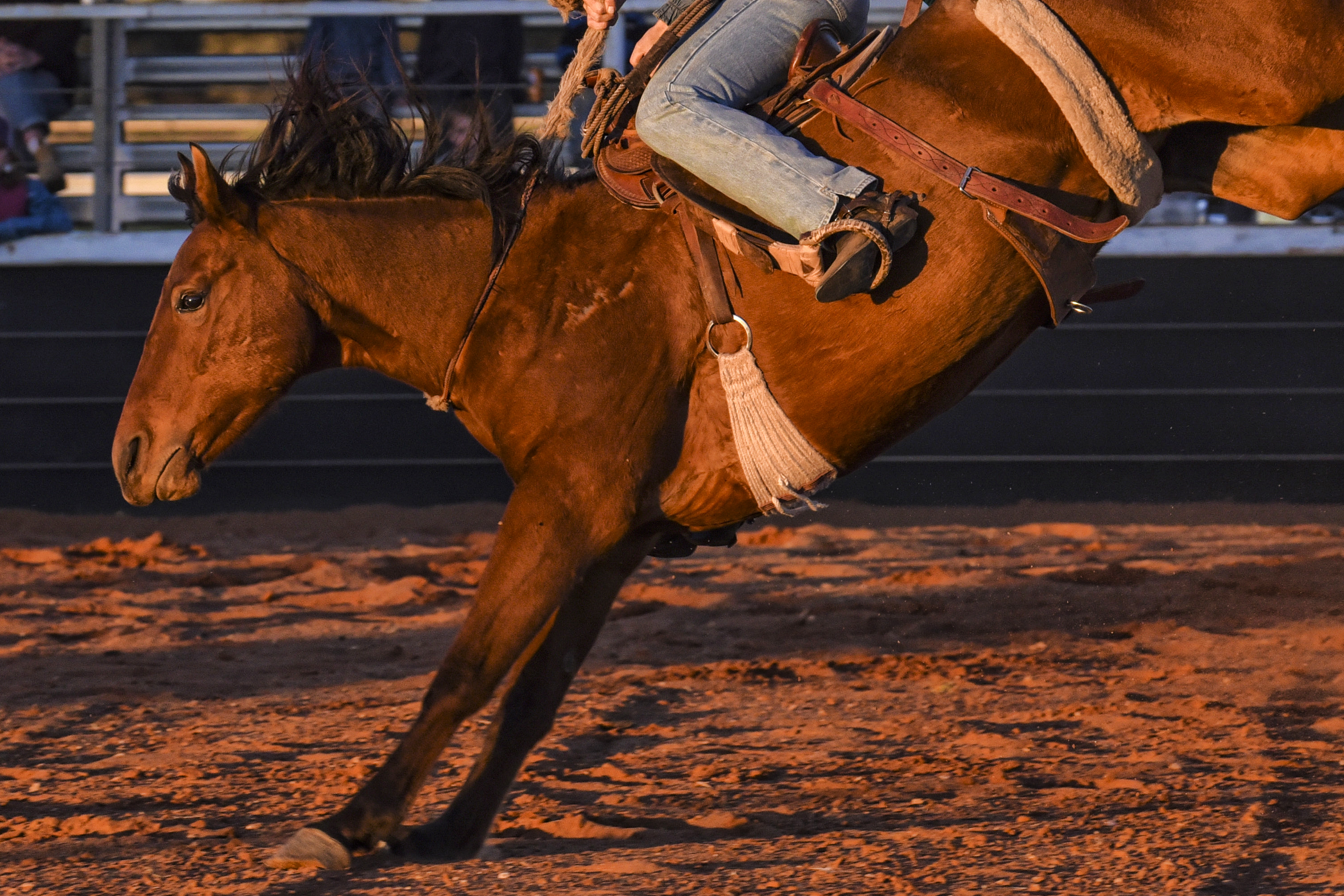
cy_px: 44
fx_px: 18740
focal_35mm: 502
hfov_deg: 4.1
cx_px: 509
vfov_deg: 2.7
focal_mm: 250
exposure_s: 1/1000
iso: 1250
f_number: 9
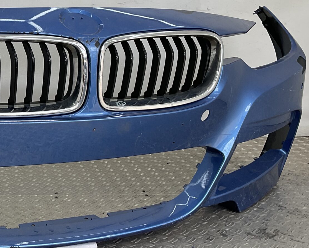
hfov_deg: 27.2
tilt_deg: -7.4
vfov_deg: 23.3
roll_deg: -0.8
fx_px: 594
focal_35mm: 65
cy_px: 75
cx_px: -13
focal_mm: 3
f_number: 1.8
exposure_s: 1/188
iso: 16
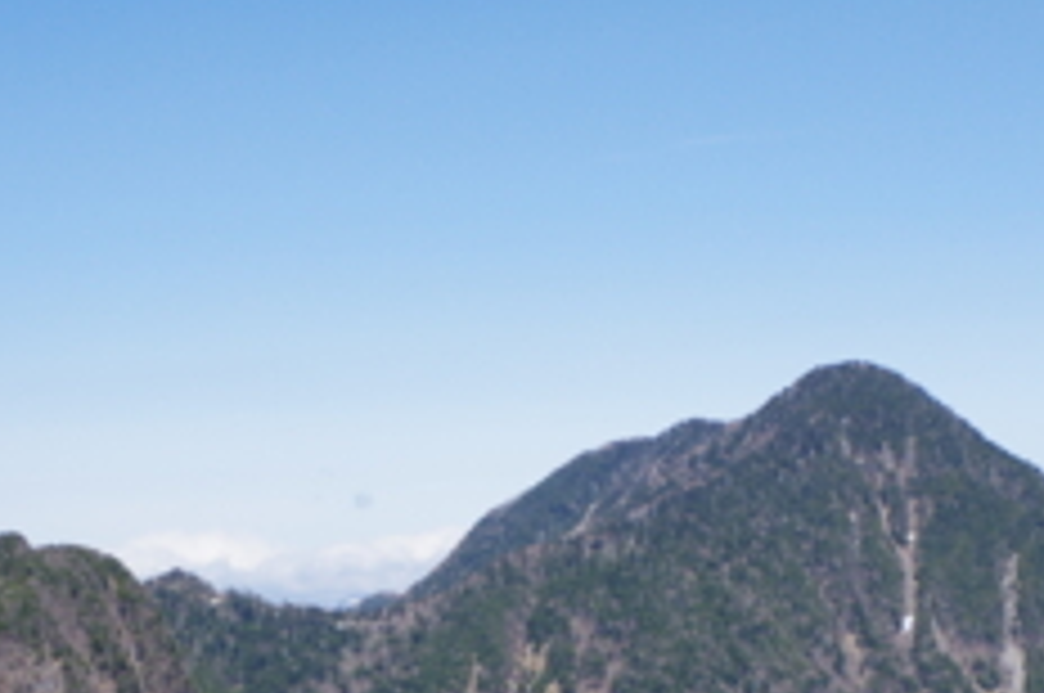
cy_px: 585
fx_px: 2201
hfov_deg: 26.6
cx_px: 405
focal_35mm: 76
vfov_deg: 17.7
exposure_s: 1/1600
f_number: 4
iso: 200
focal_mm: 15
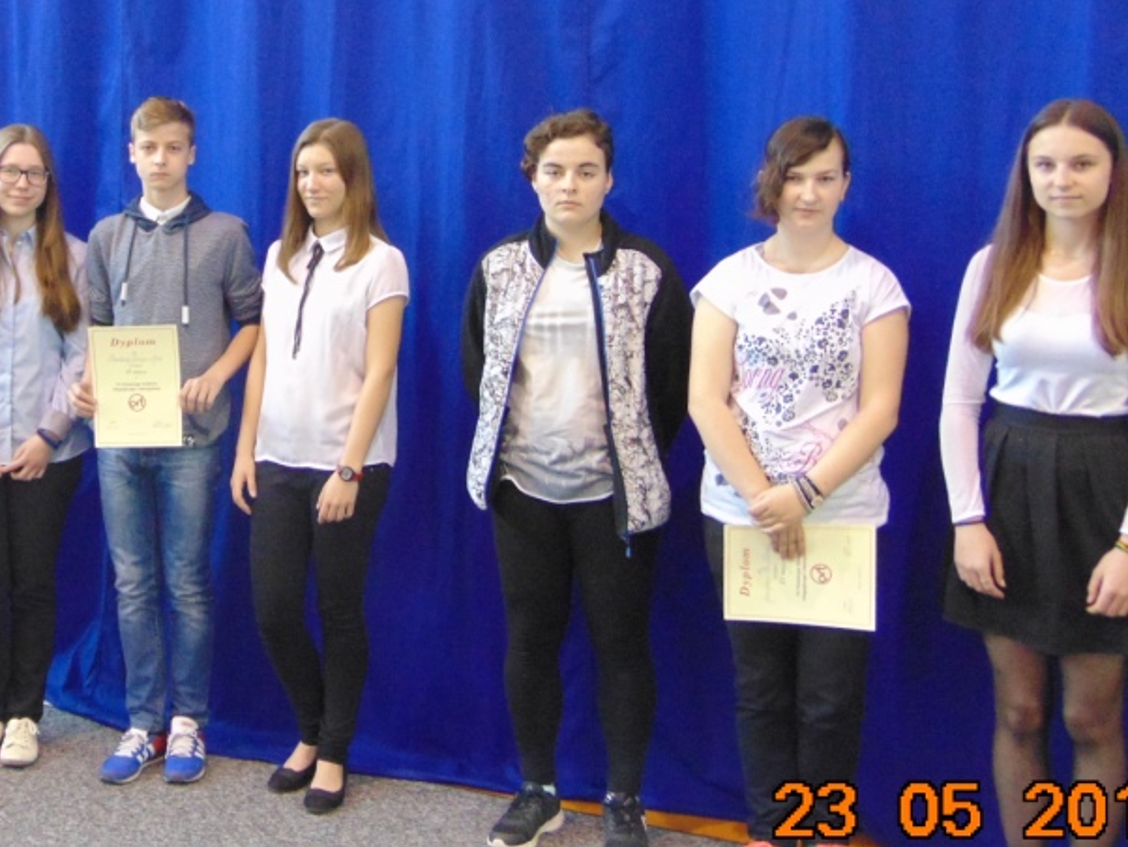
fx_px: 1663
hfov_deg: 36.9
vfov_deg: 28.3
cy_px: 242
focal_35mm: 51
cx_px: 345
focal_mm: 5.4
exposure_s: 1/30
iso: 400
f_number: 3.1
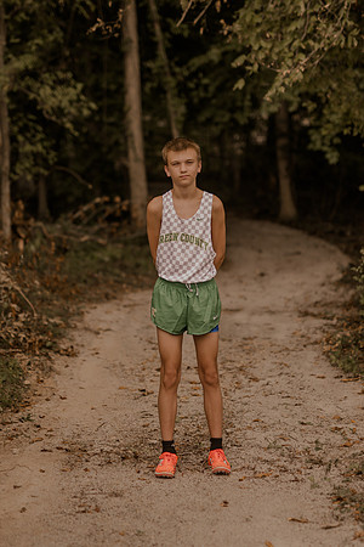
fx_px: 1137
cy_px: 274
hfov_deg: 18.2
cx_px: 182
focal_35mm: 75
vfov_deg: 27.0
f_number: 1.4
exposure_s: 1/1000
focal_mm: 50
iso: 64
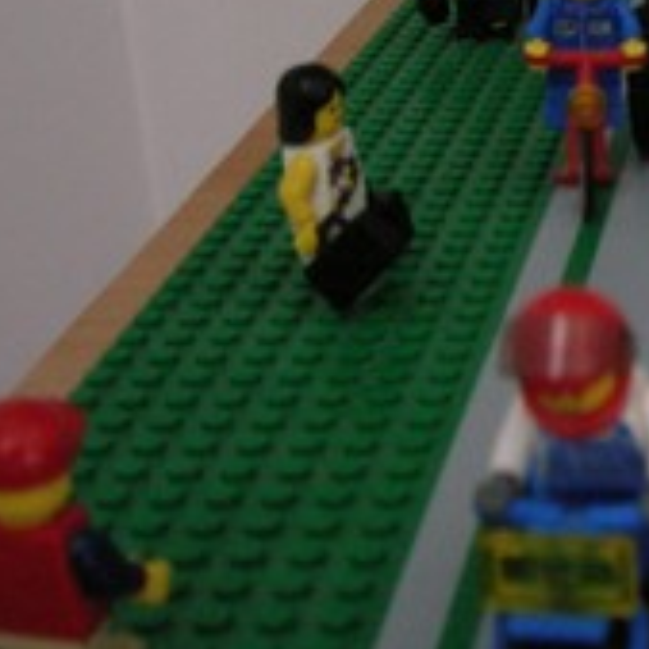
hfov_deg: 18.0
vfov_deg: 19.1
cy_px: 50
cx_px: 883
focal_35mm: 89
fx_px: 1888
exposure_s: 1/6.6
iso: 200
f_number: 2.9
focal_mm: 5.7
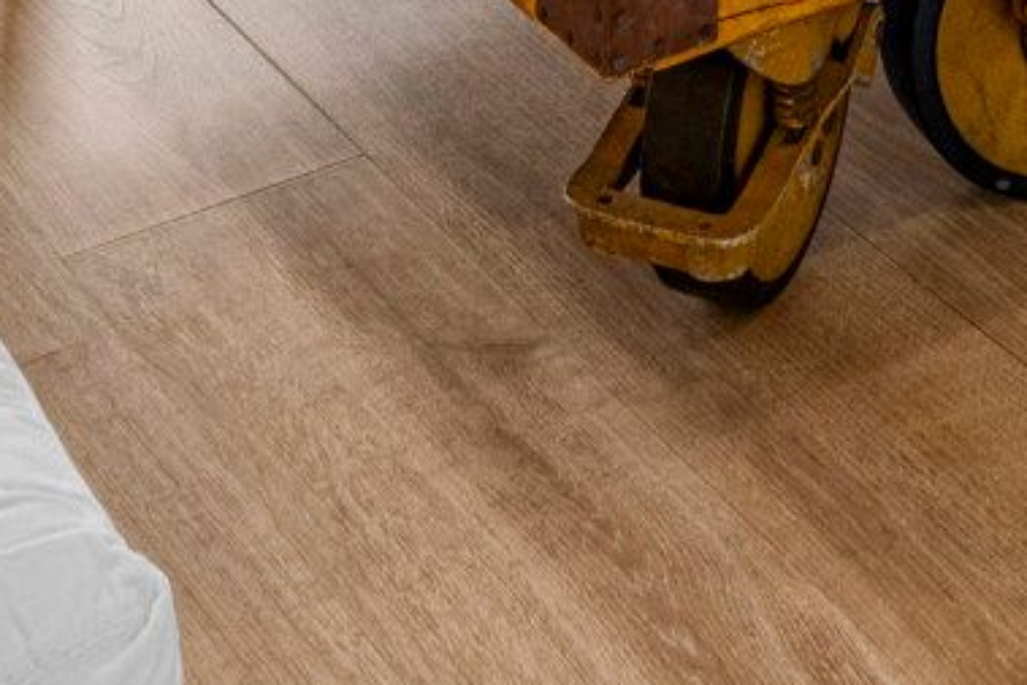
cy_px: -1523
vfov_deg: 9.4
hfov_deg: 19.4
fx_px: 2995
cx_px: 707
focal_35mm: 105
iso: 320
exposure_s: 1/5
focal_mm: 15.9
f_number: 8
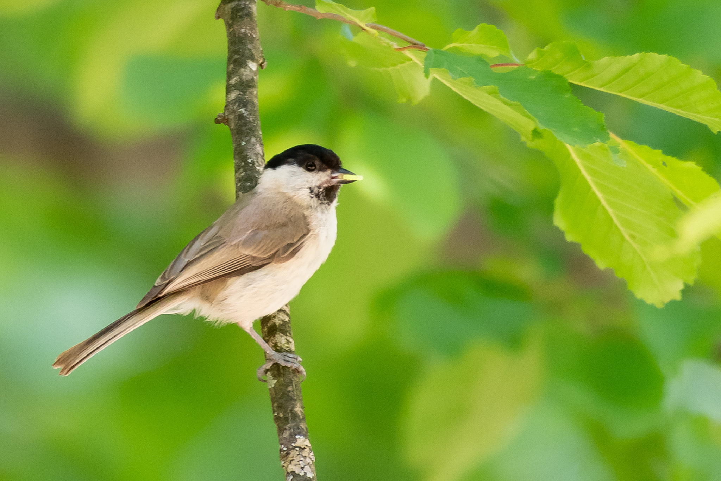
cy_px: 240
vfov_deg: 1.8
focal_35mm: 750
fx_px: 15019
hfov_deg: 2.8
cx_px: 360
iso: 800
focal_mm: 500
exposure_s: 1/200
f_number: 5.6
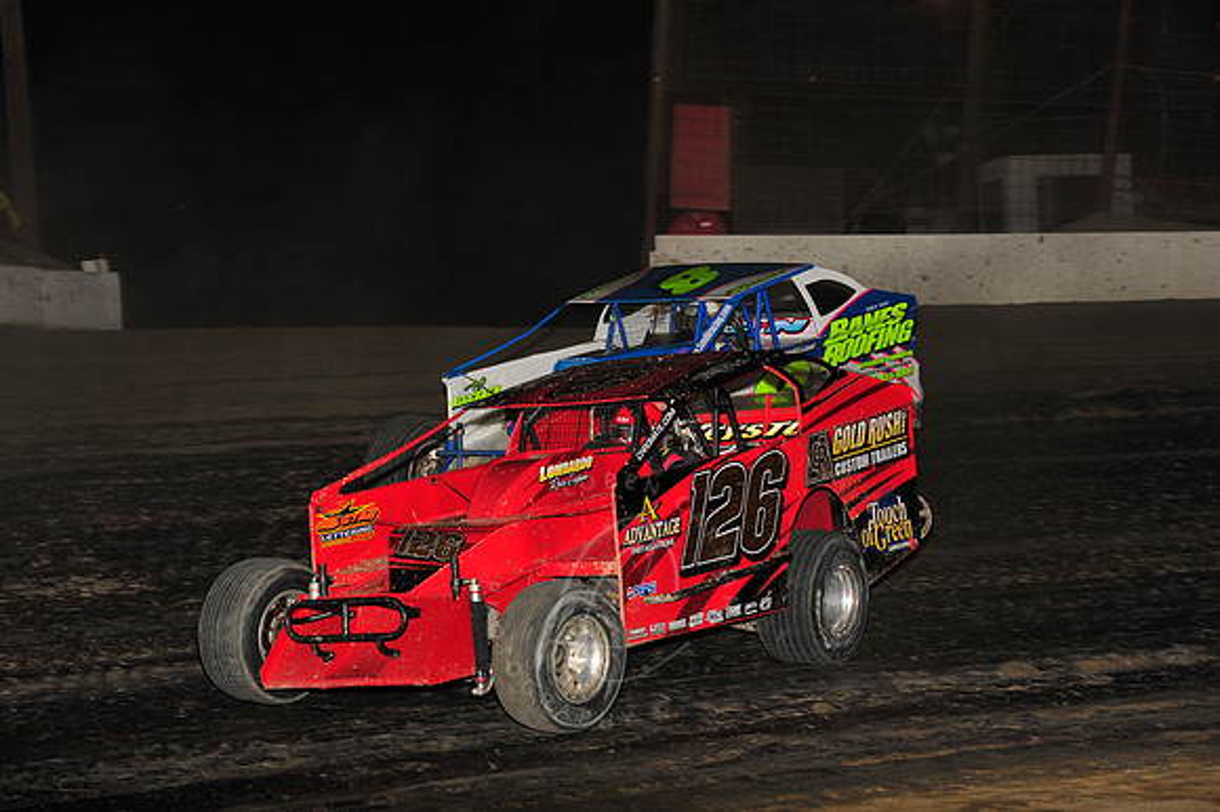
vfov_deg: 13.0
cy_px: 406
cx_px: 610
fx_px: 3556
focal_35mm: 105
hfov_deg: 19.5
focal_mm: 105
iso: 800
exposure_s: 1/320
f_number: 6.3
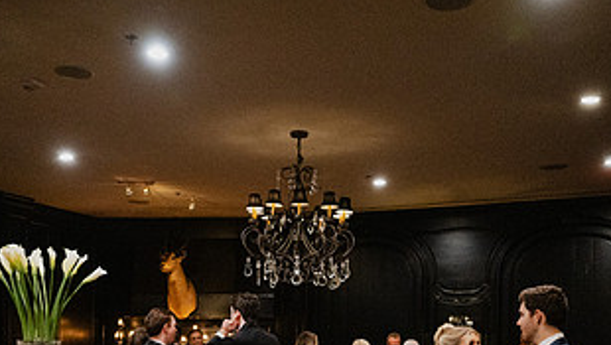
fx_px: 762
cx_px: 306
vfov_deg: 23.9
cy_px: 376
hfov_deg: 43.7
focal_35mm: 47
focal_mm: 24
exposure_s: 1/100
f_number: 2.8
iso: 6400
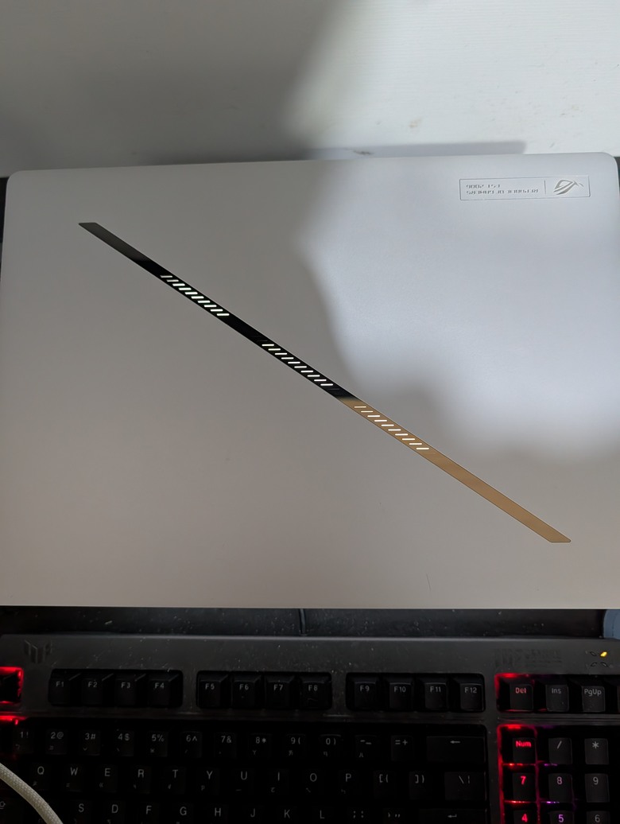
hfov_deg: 56.9
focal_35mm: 24
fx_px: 572
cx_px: 310
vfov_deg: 71.5
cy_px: 412
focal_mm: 6.9
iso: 2076
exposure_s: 1/120
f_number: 1.68
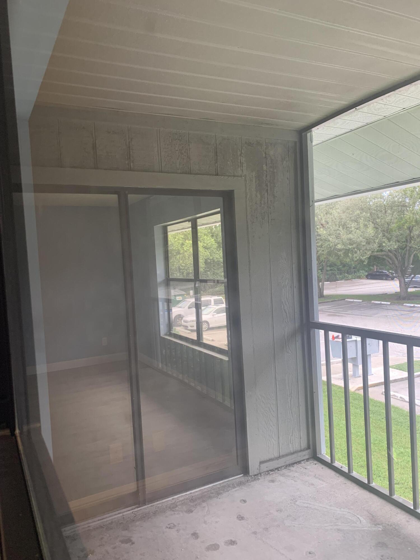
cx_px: 210
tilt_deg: -2.9
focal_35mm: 26
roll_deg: +3.3
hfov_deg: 53.1
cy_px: 280
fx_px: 421
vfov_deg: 67.3
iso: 100
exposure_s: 1/121
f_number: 1.8
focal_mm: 4.25
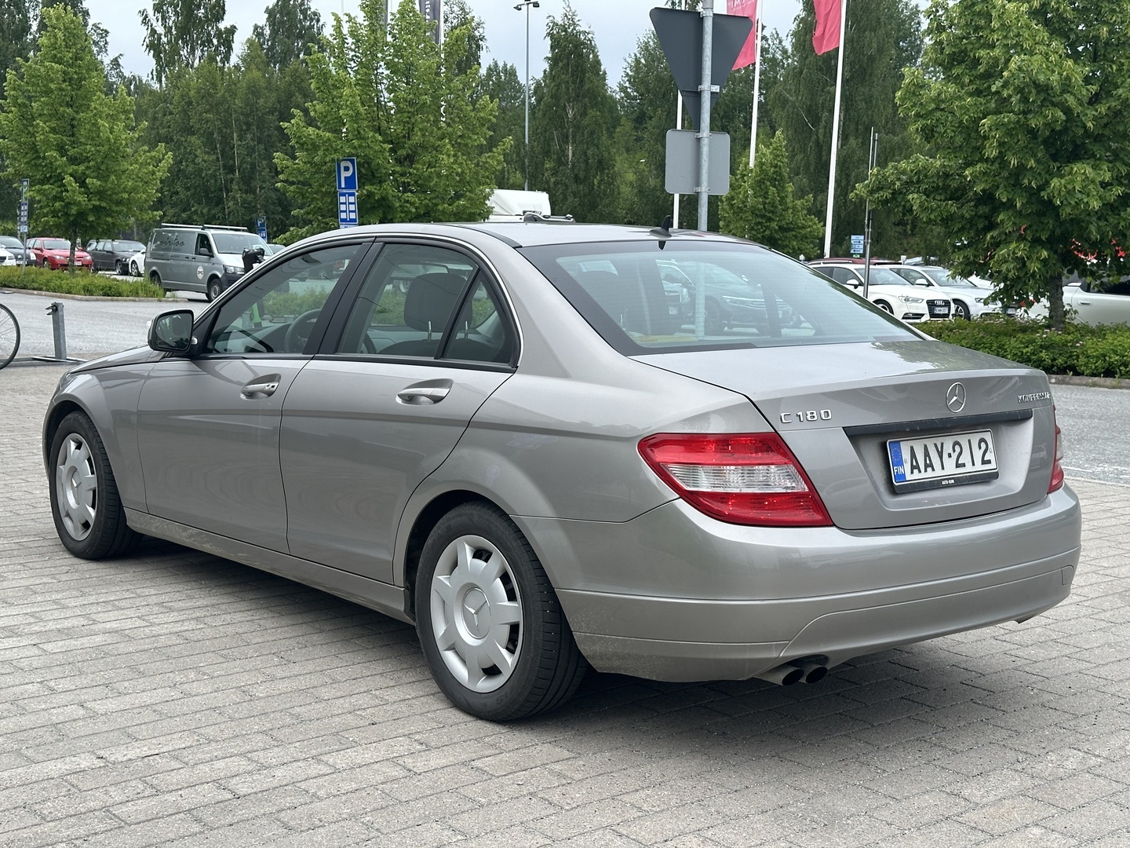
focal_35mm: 48
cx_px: 565
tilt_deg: -7.4
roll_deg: -0.6
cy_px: 424
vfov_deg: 30.3
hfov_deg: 39.7
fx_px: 1567
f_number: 1.78
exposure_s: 1/1157
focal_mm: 6.86
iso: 64
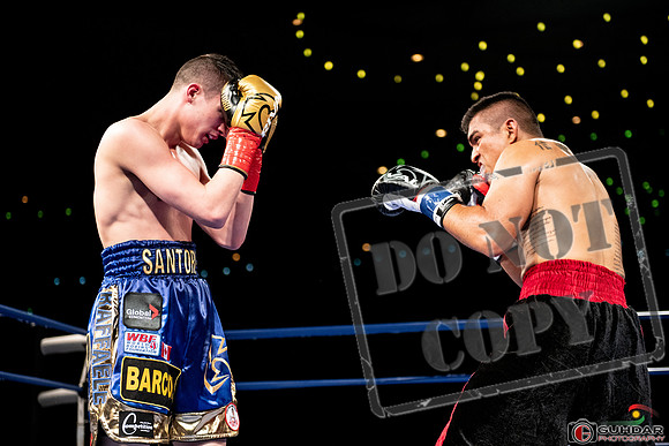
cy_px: 223
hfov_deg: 28.8
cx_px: 334
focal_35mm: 70
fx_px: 1301
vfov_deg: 19.5
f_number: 2.8
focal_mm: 70
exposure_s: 1/1000
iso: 2000
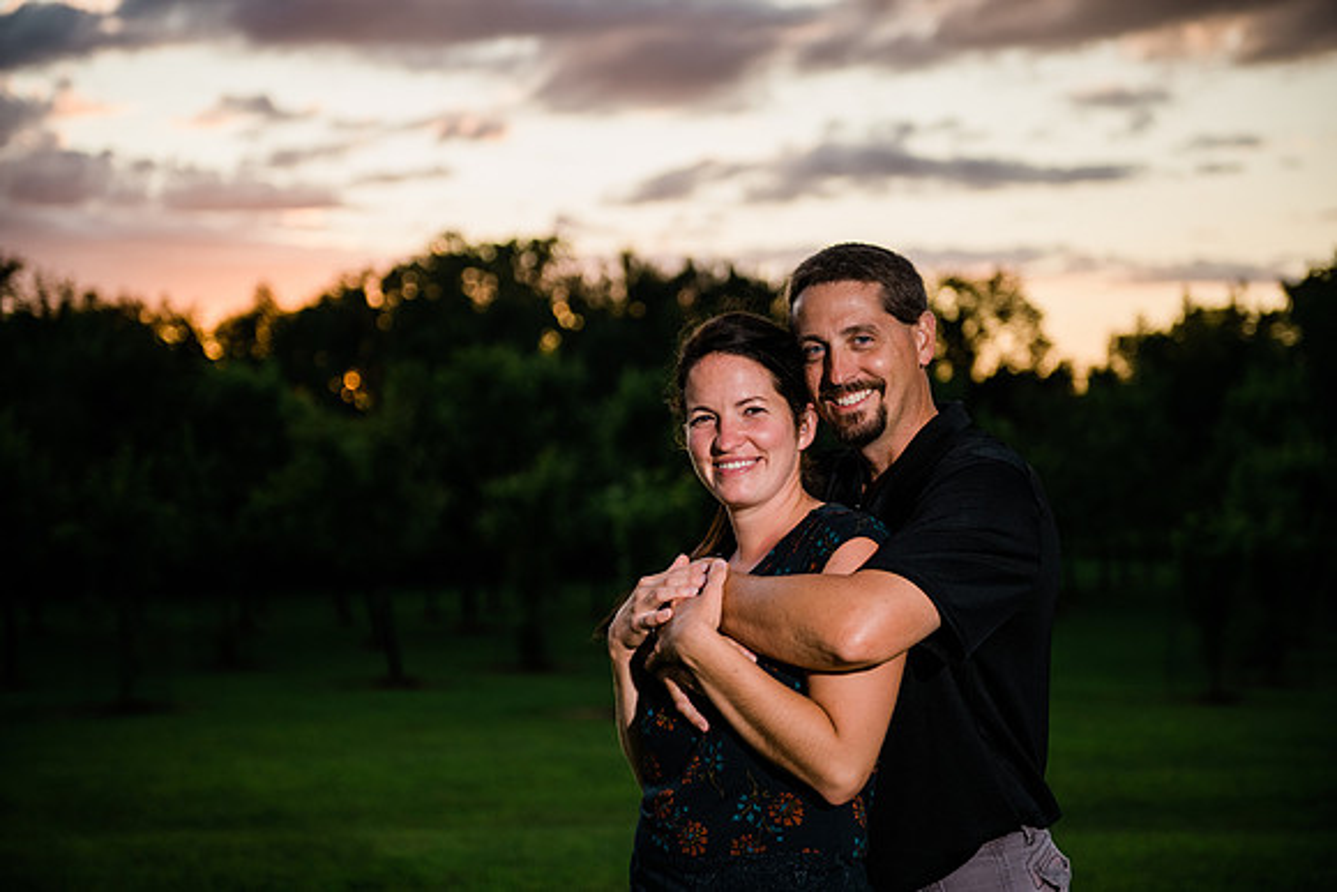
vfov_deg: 22.6
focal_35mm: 60
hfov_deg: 33.4
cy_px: 446
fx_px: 2229
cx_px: 668
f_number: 2.8
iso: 250
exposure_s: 1/800
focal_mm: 60
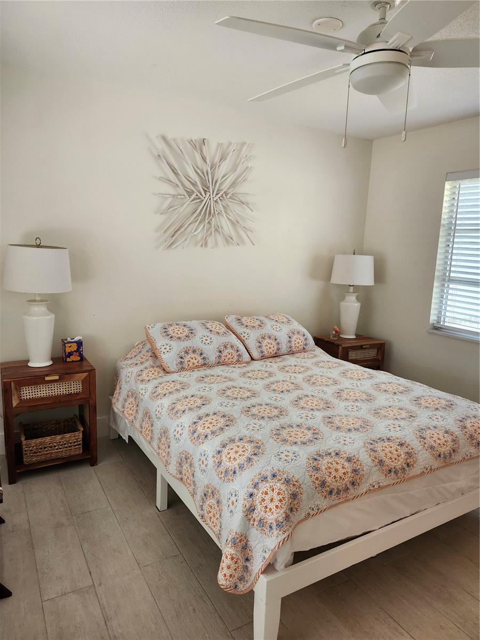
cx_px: 240
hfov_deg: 58.9
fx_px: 425
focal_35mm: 23
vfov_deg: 73.9
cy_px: 320
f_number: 1.8
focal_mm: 5.54
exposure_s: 1/180
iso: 200
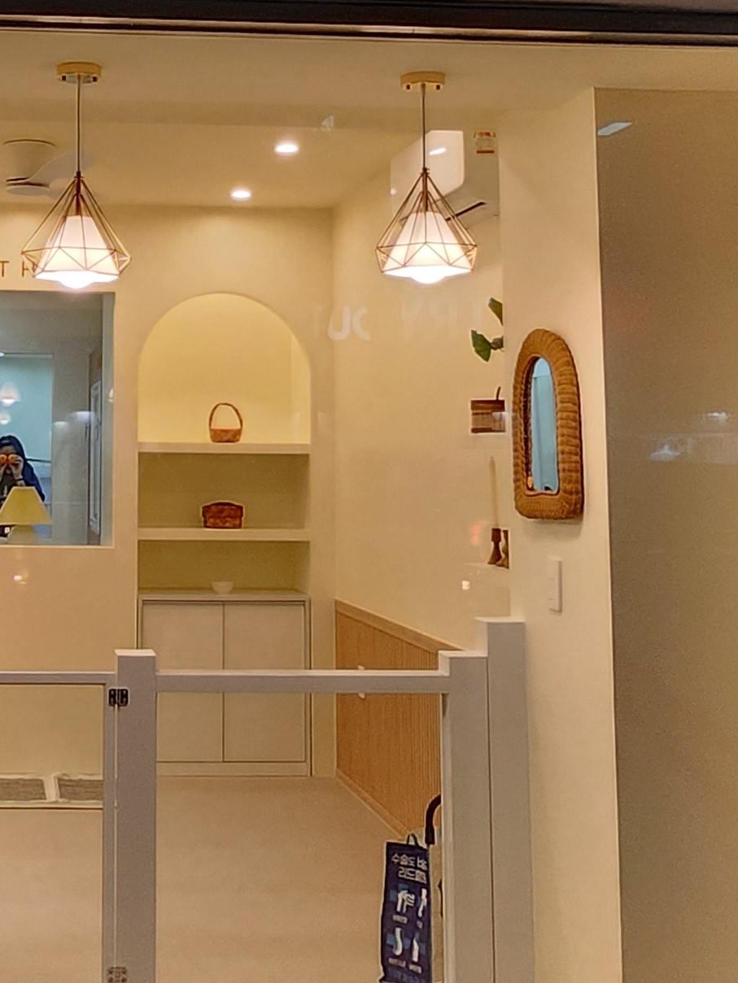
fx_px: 1222
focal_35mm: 43
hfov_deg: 31.9
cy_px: 275
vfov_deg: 42.8
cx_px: 69
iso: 125
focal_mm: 1.7
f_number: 2.2
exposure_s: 1/60
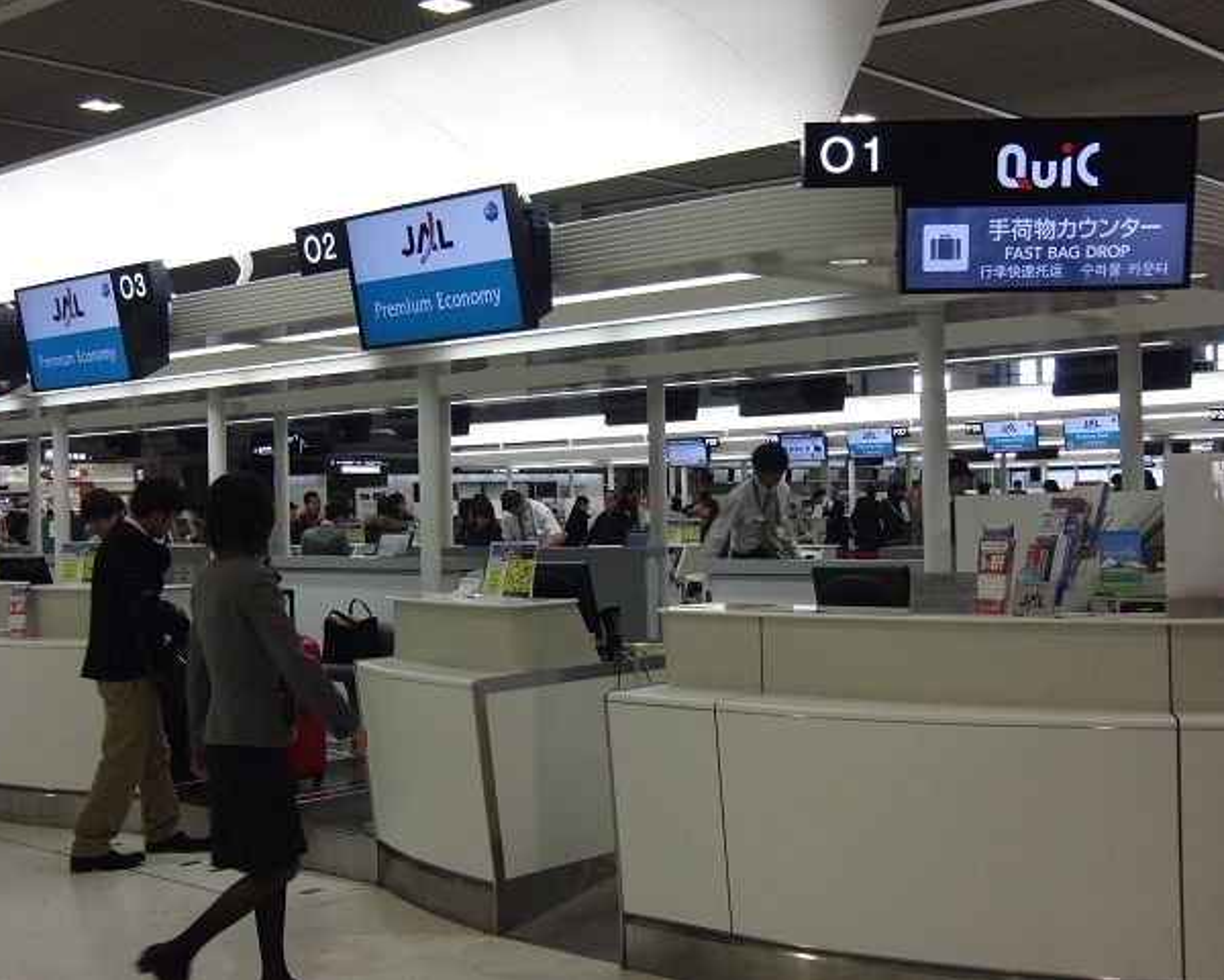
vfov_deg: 35.7
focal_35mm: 42
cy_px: 490
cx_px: 571
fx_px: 1521
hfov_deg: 43.8
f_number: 3.8
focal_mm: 7.1
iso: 200
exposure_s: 1/60
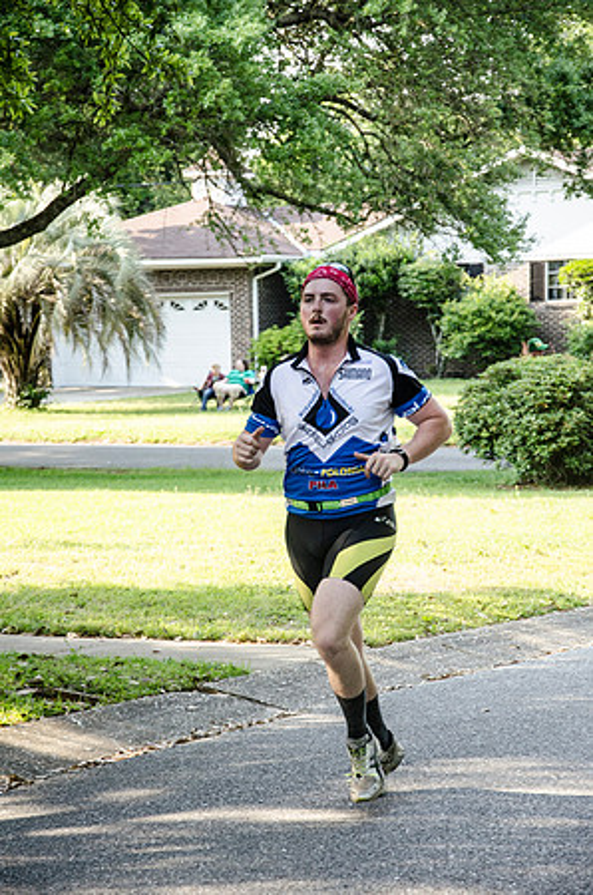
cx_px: 296
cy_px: 448
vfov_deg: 16.1
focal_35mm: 128
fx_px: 3165
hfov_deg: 10.7
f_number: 5.6
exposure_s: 1/640
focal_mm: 85
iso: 800
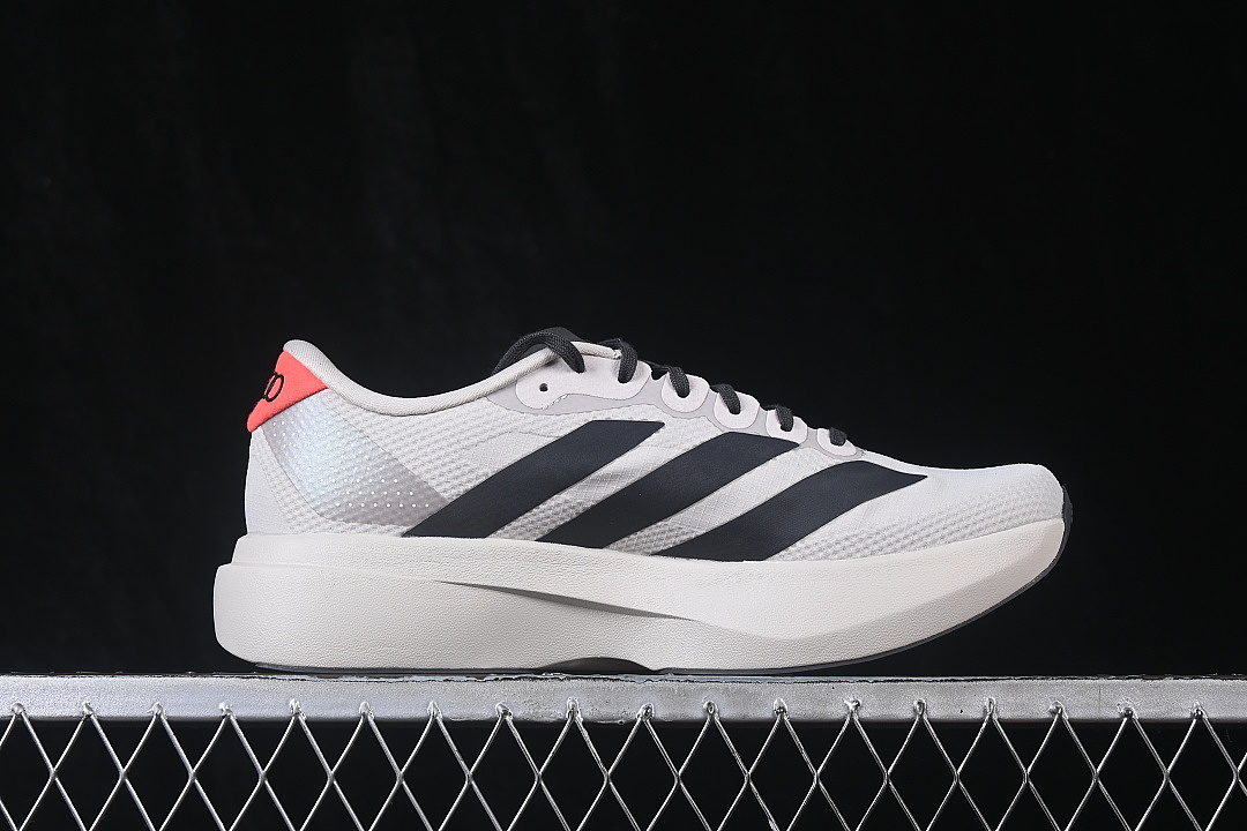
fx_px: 2598
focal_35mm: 75
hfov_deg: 27.0
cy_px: 416
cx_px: 624
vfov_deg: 18.2
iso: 160
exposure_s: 1/80
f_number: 8
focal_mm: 50
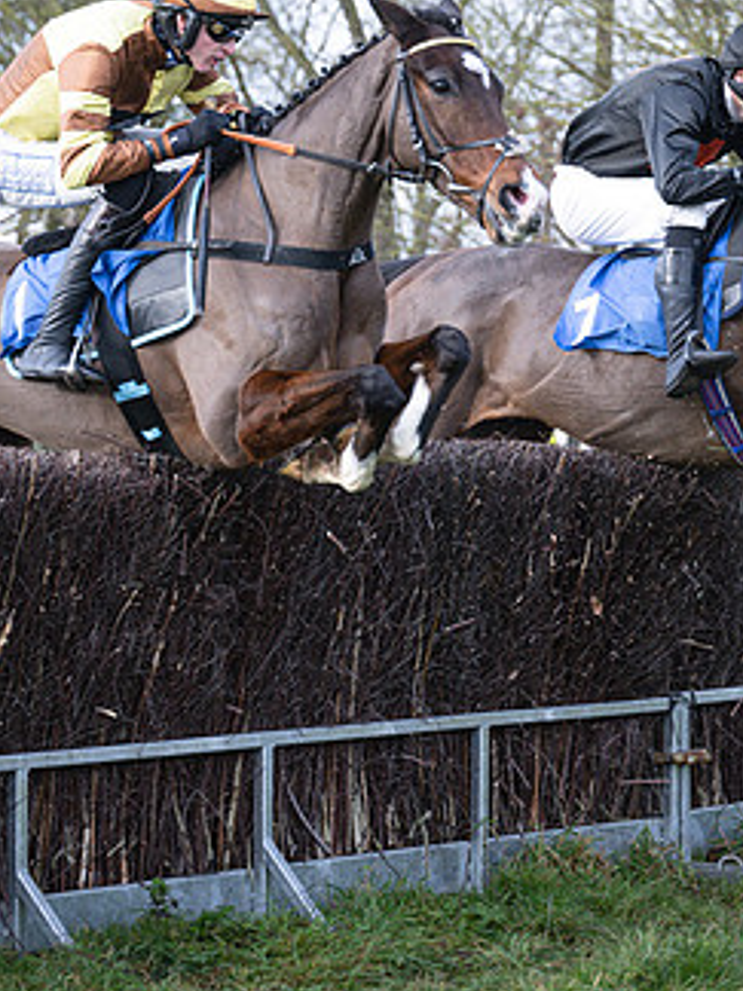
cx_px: 490
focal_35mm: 151
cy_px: 321
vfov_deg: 13.1
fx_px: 4321
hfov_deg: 9.8
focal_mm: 70
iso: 400
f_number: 2.8
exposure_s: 1/1250
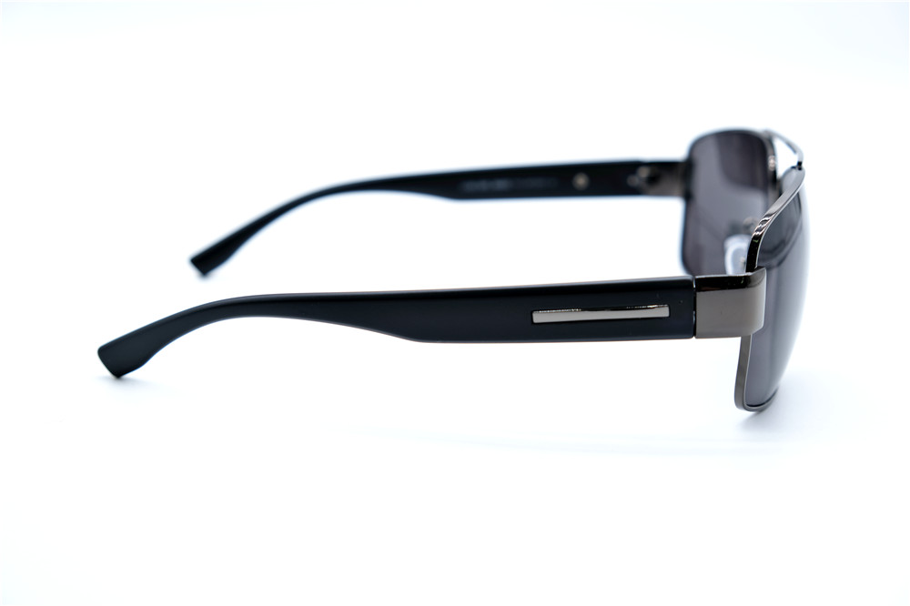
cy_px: 303
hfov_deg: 32.9
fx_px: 1541
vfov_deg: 22.2
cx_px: 455
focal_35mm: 61
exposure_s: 1/125
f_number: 5.6
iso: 160
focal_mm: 40.7
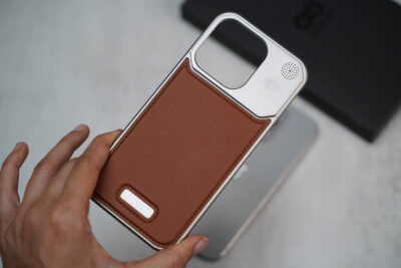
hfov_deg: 31.9
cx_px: 200
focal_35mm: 63
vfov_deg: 21.6
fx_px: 702
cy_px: 134
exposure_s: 1/160
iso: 1600
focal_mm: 63
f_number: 4
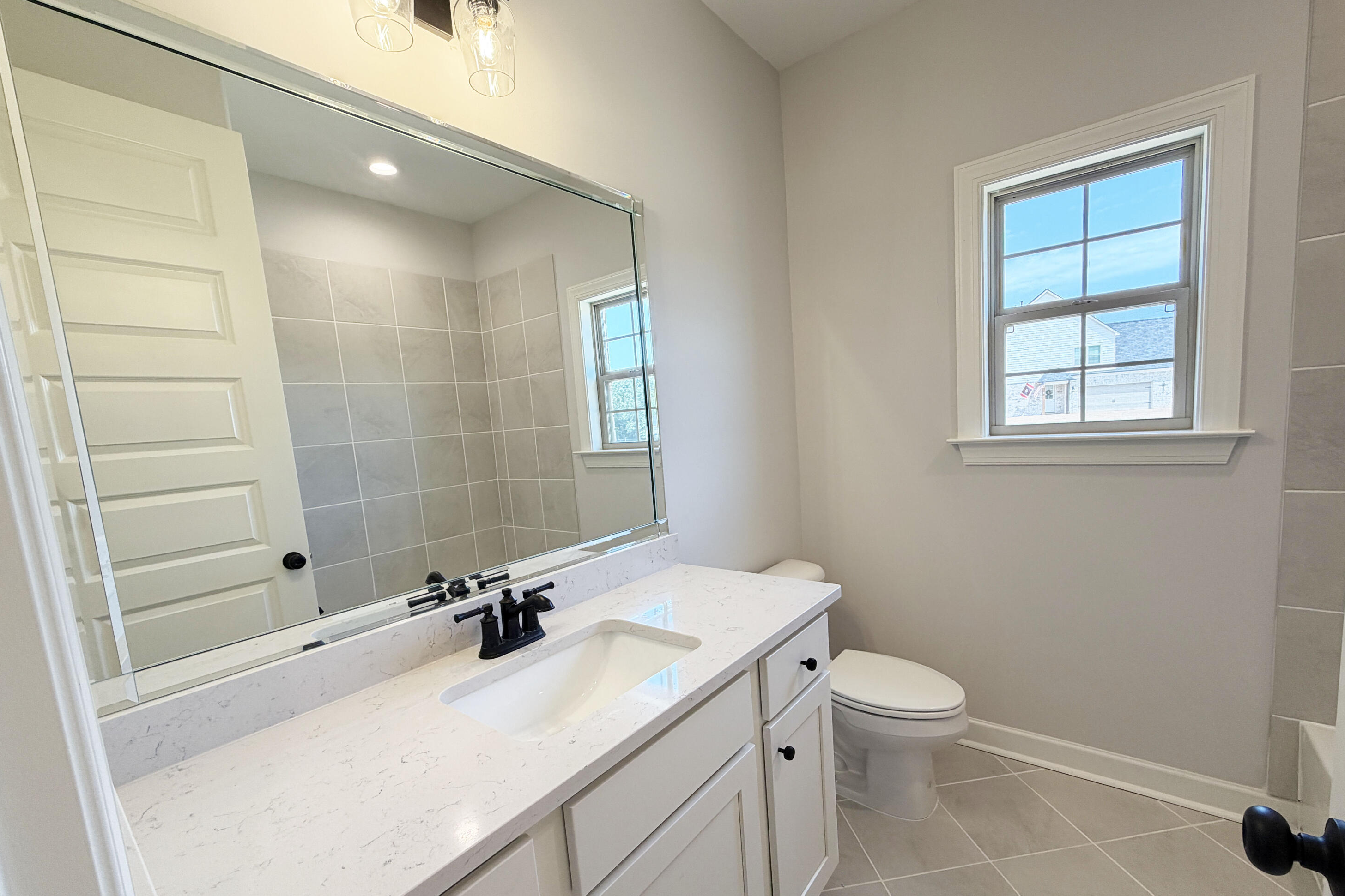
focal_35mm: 15
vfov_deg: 77.2
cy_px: 486
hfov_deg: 100.4
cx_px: 691
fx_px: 560
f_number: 2.2
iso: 80
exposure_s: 1/120
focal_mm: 2.22
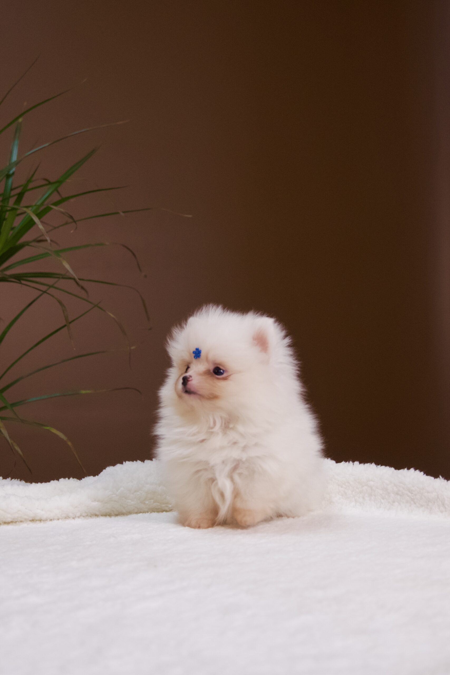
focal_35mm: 46
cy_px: 338
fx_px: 858
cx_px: 225
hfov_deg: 29.4
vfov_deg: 43.0
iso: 1600
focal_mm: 30.5
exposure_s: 1/160
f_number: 4.8
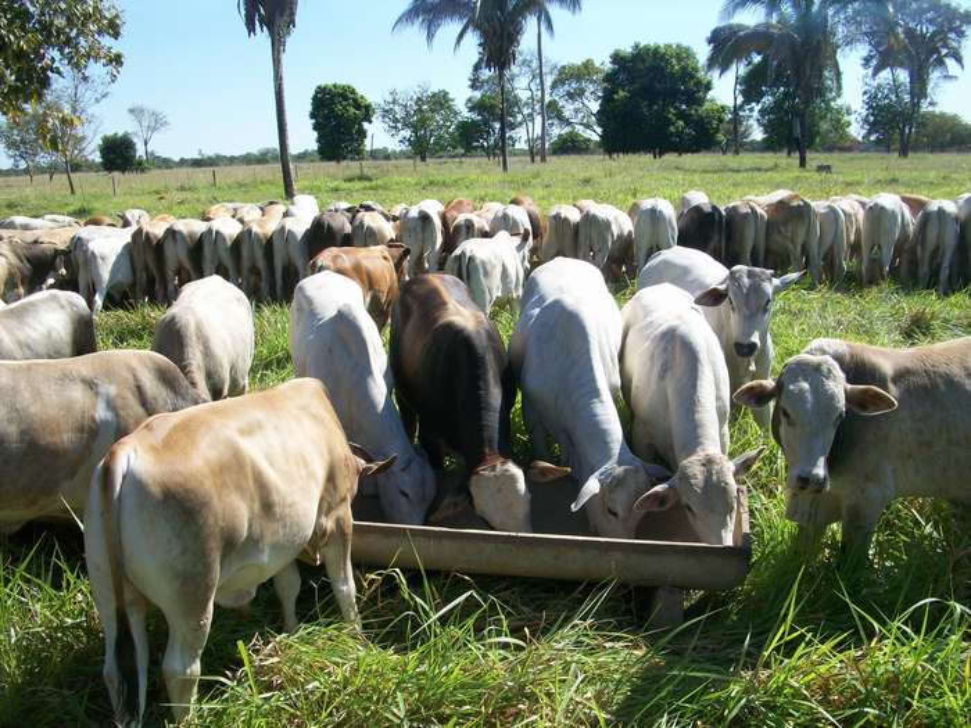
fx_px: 954
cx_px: 486
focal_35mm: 34
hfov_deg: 54.0
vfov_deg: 41.8
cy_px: 364
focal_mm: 5.7
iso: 80
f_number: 5.5
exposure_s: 1/248
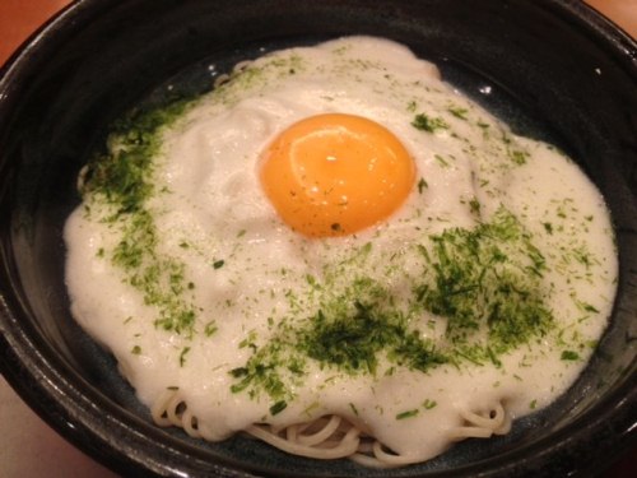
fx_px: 644
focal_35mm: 35
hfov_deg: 52.6
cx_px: 318
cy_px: 239
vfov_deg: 40.7
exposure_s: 1/20
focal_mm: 4.28
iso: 100
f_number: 2.4
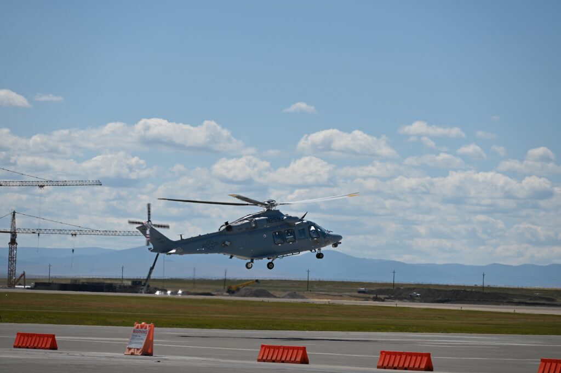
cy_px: 186
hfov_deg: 10.3
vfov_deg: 6.9
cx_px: 280
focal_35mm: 200
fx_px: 3114
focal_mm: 200
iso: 100
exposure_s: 1/1000
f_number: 8
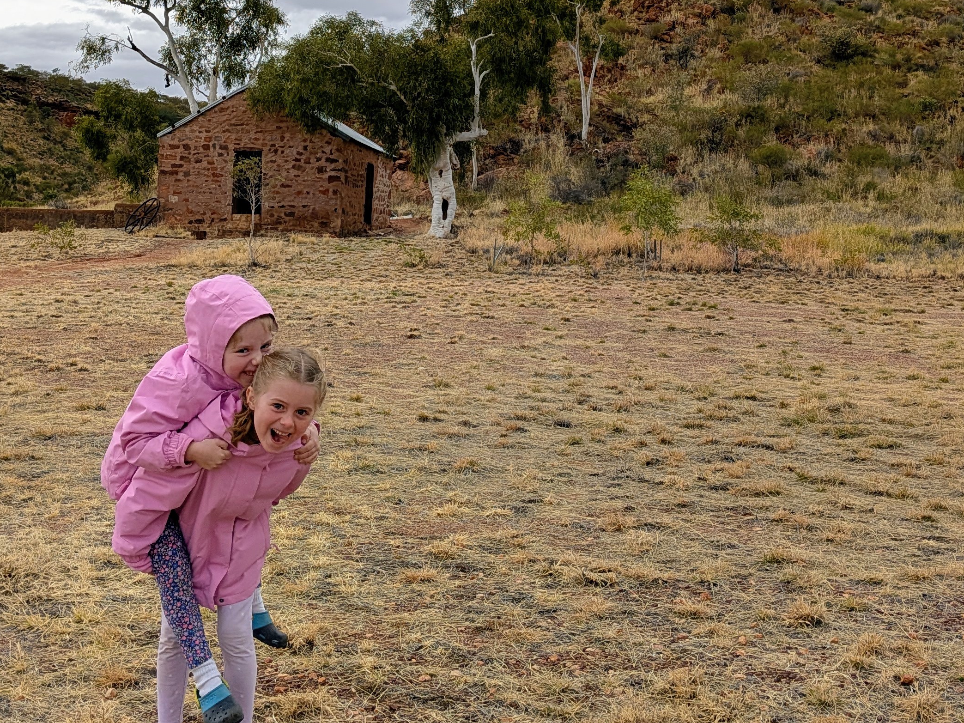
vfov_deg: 31.2
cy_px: 223
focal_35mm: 46
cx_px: 448
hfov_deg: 41.2
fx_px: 1281
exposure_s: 1/511
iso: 29
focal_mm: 4.53
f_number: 1.7
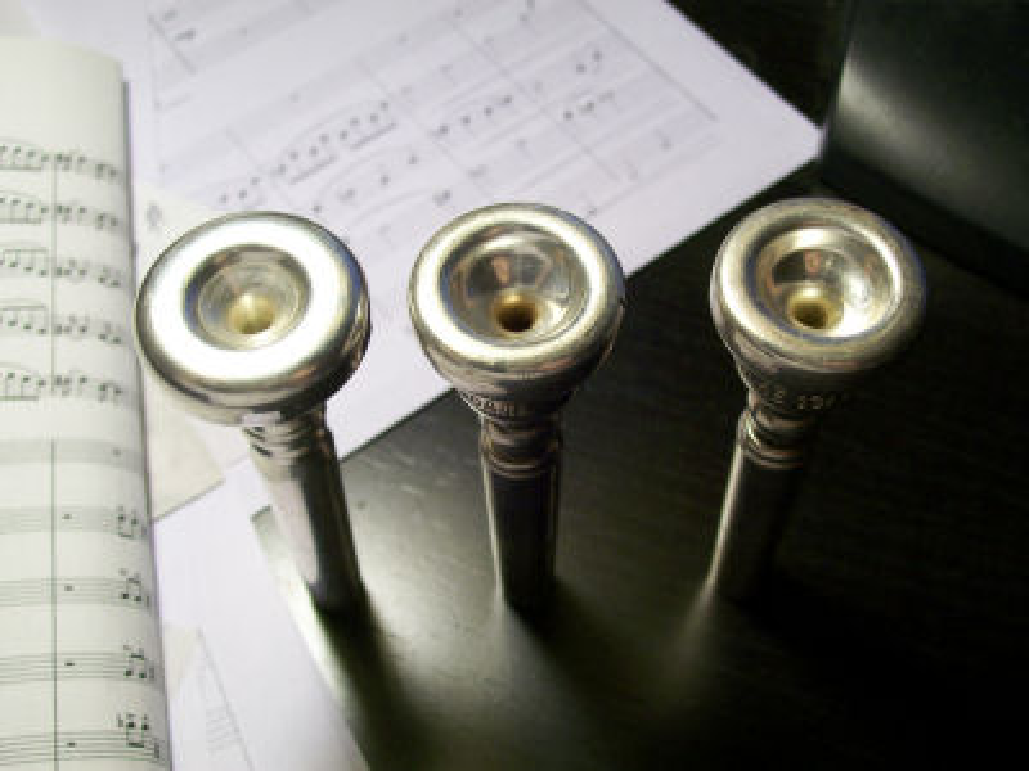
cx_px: 514
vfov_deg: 32.2
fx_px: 1338
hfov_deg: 42.1
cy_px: 386
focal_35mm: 45
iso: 80
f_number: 3
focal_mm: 7.6
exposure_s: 1/42.4
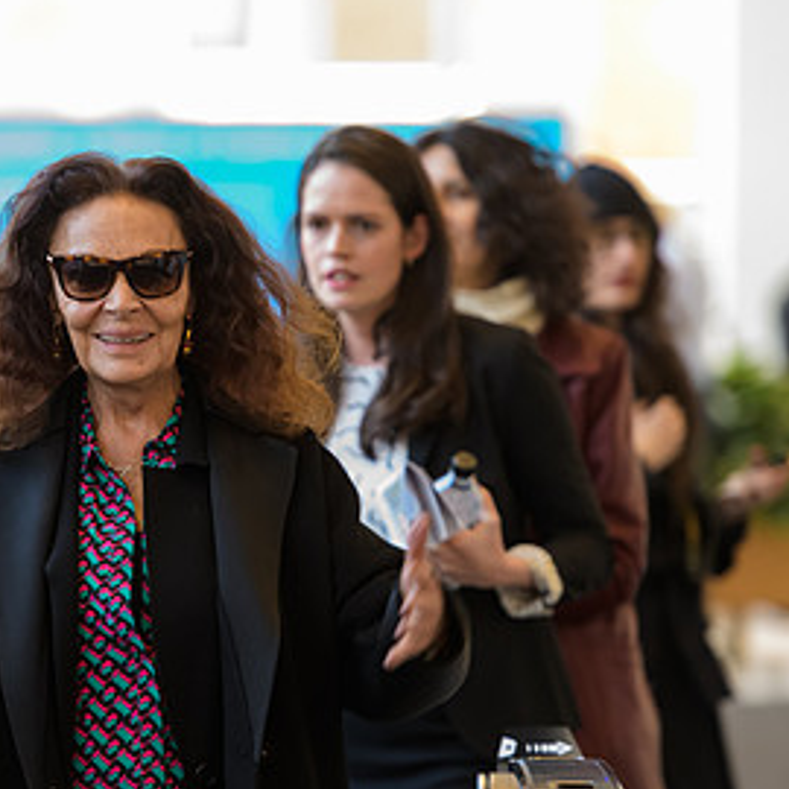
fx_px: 7994
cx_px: 167
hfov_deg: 5.6
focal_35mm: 310
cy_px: 431
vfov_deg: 5.7
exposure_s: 1/125
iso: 1250
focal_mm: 170
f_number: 3.2
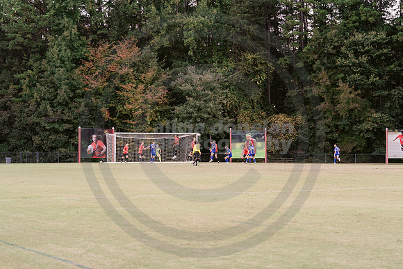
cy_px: 134
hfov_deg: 22.6
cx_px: 202
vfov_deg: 15.2
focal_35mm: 90
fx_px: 1008
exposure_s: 1/125
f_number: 3.2
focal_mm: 90
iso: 640
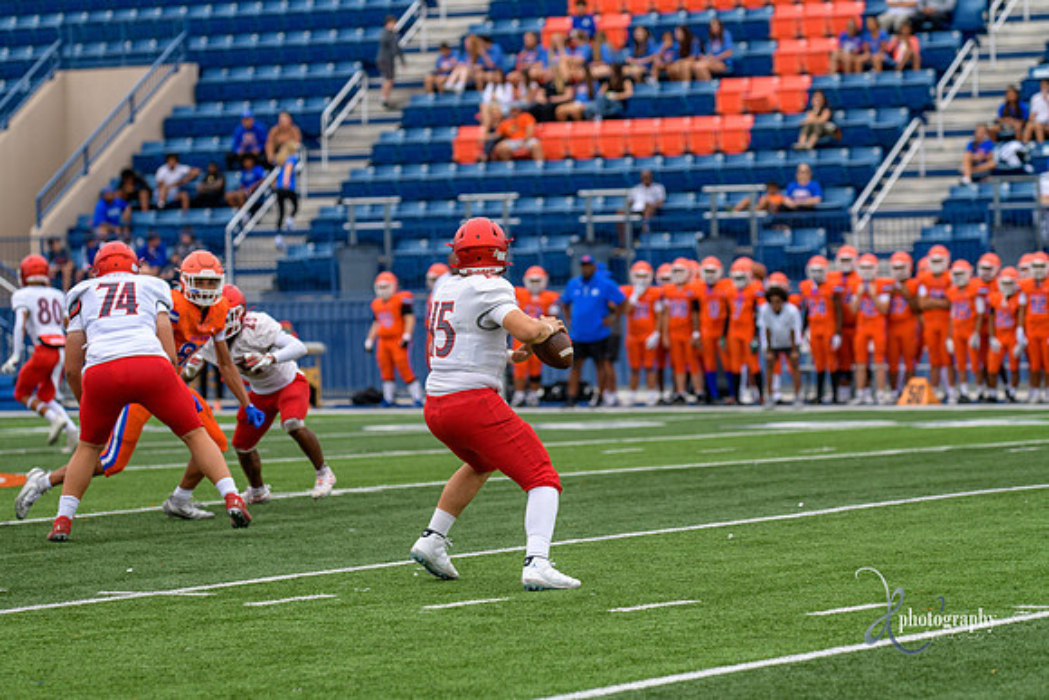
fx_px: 4955
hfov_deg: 12.1
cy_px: 350
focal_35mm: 170
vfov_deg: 8.1
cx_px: 524
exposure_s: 1/800
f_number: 3.5
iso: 220
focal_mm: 170
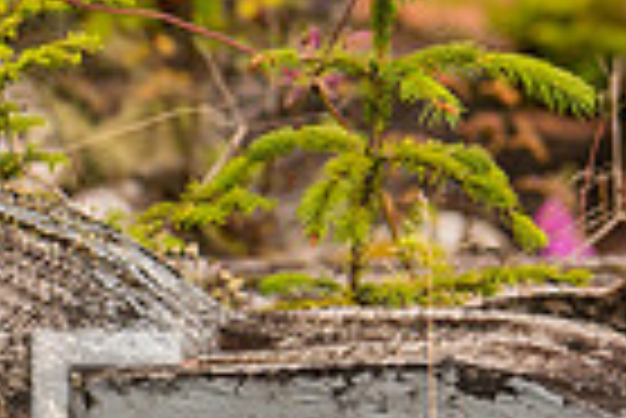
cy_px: 456
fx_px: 8703
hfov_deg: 4.1
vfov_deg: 2.8
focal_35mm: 500
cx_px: -459
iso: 200
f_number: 4.8
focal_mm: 120
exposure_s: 1/1500
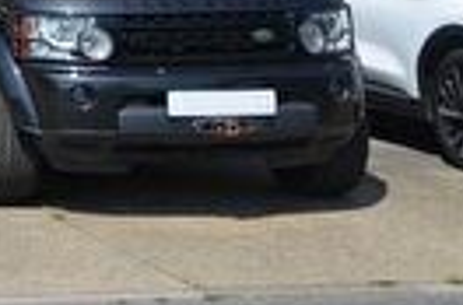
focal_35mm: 168
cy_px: -422
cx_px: -638
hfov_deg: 10.6
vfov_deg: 7.6
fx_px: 2149
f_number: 9
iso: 100
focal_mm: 21
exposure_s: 1/320
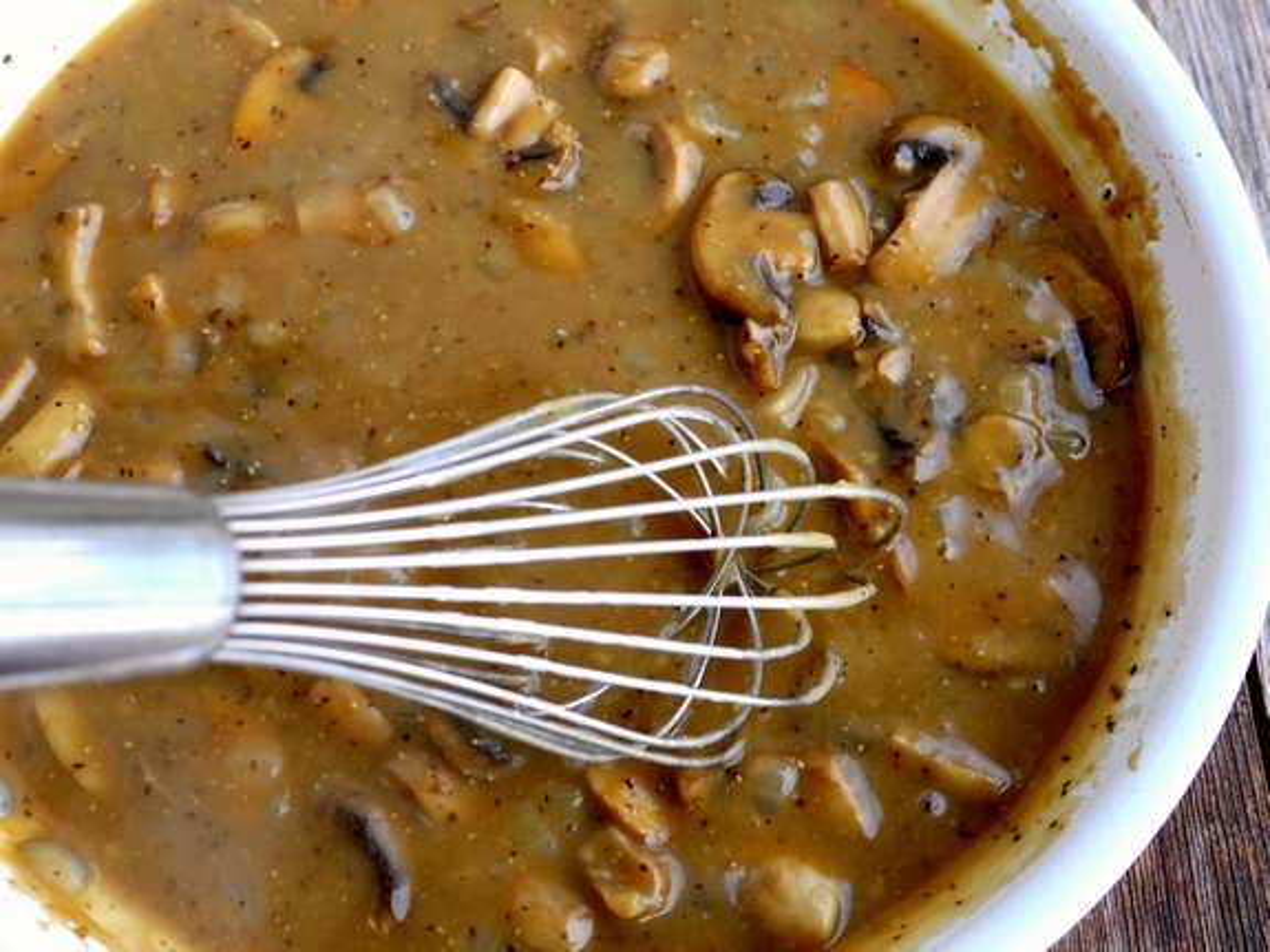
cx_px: 635
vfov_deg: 29.1
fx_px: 1834
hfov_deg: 38.2
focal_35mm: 50
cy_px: 476
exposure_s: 1/80
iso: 100
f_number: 4
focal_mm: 25
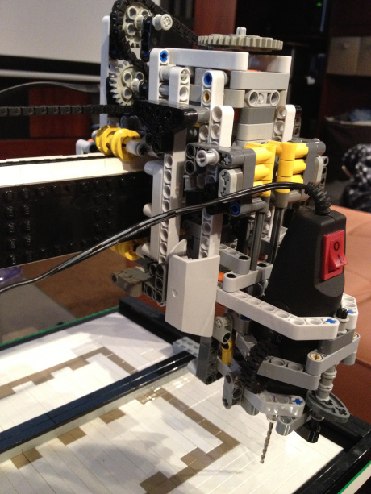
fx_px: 500
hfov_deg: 40.7
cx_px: 186
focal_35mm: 35
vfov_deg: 52.6
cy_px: 247
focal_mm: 4.28
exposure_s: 1/20
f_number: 2.4
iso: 400
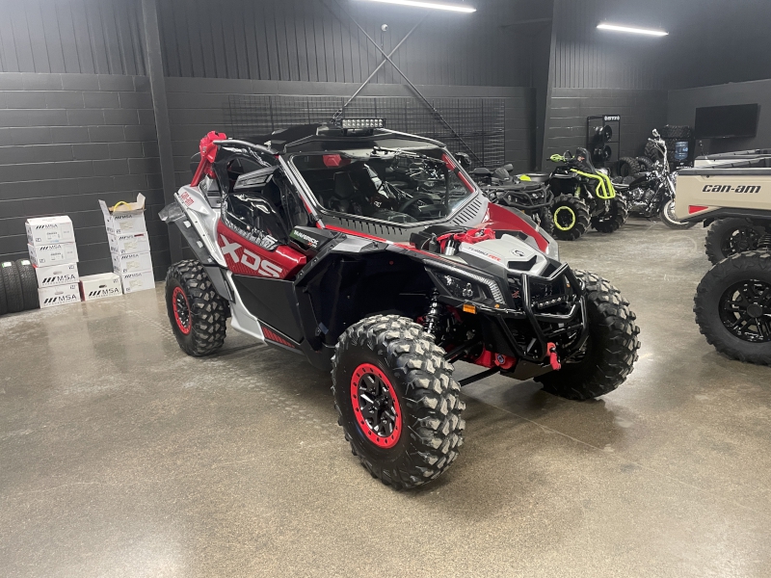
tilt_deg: -10.7
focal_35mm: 26
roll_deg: +3.7
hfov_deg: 67.3
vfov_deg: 53.1
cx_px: 386
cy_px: 289
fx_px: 579
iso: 320
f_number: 1.6
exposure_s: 1/60
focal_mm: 4.2
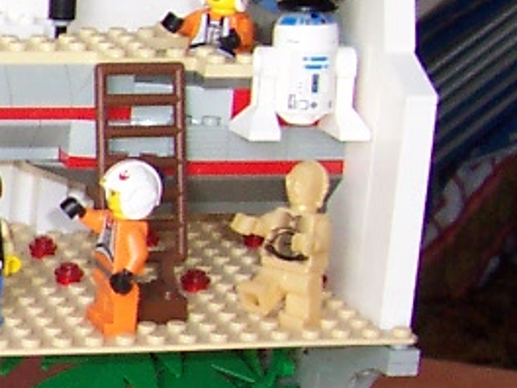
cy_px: 321
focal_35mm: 168
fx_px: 2509
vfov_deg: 8.8
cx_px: -607
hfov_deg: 10.5
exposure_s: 1/60
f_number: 2.8
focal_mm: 5.6
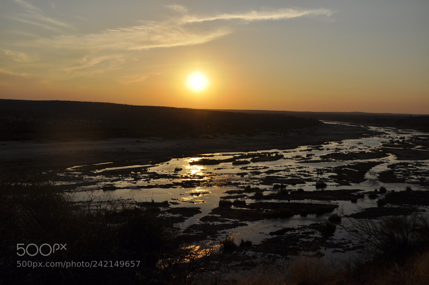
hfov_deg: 57.3
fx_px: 393
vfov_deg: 39.9
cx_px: 214
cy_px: 142
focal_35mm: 33
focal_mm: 22
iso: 200
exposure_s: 1/4000
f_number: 5
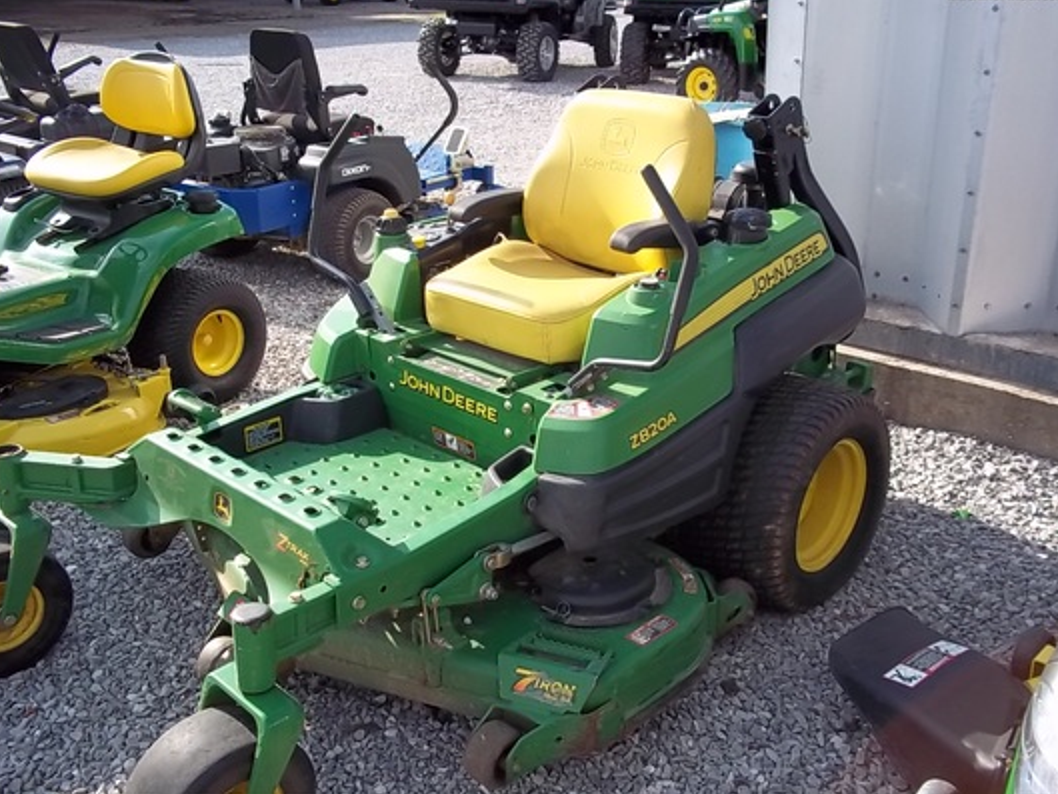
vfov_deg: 38.7
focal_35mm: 37
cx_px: 522
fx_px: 1131
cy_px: 388
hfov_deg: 50.1
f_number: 3.1
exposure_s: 1/400
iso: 80
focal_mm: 6.5
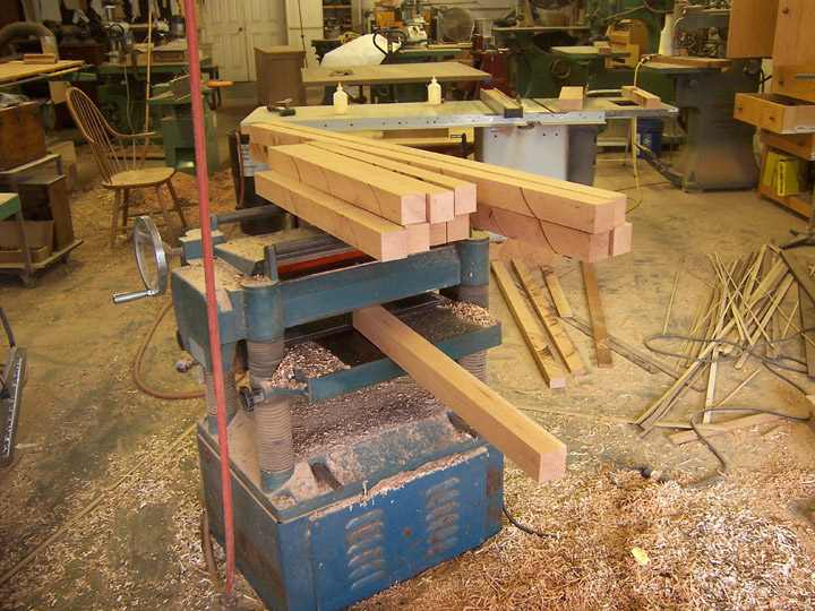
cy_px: 306
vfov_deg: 42.9
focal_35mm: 33
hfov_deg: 55.4
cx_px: 408
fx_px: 777
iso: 140
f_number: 3.4
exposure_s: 1/20
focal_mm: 5.5
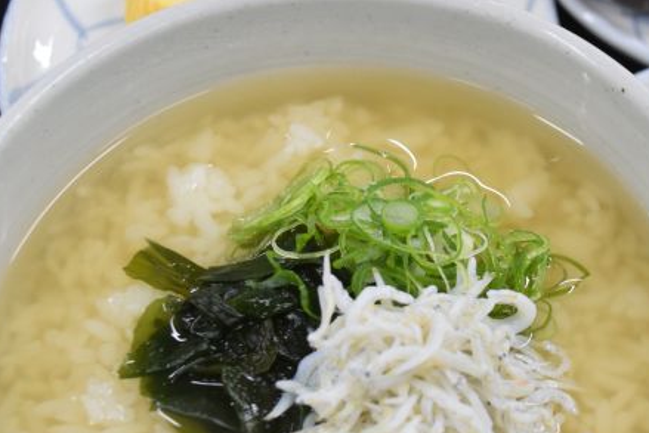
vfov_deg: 17.7
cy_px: 218
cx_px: 528
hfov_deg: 25.8
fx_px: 1389
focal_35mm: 77
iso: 800
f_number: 5
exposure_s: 1/160
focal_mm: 22
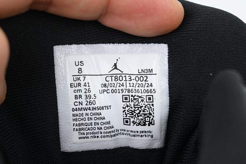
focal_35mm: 141
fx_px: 963
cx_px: 111
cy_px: 96
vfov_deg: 9.7
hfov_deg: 14.5
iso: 400
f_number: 9
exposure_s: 1/100
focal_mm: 120
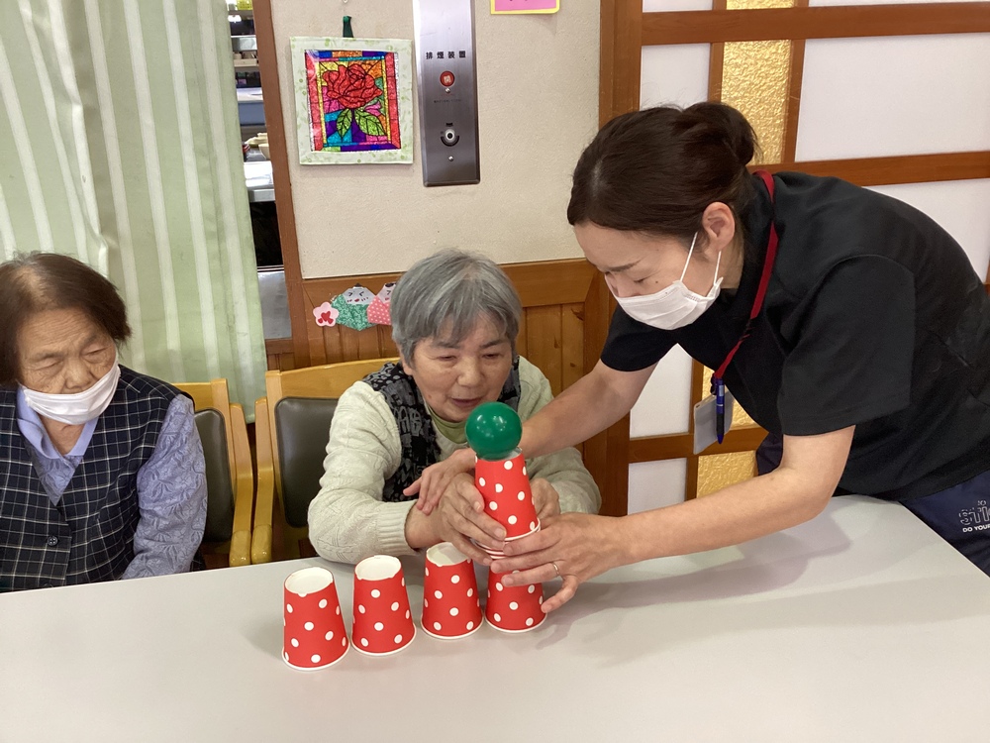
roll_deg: +1.7
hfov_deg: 58.4
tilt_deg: -20.7
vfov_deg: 45.4
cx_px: 495
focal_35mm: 31
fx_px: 887
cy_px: 372
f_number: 2.4
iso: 250
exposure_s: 1/60
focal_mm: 3.3
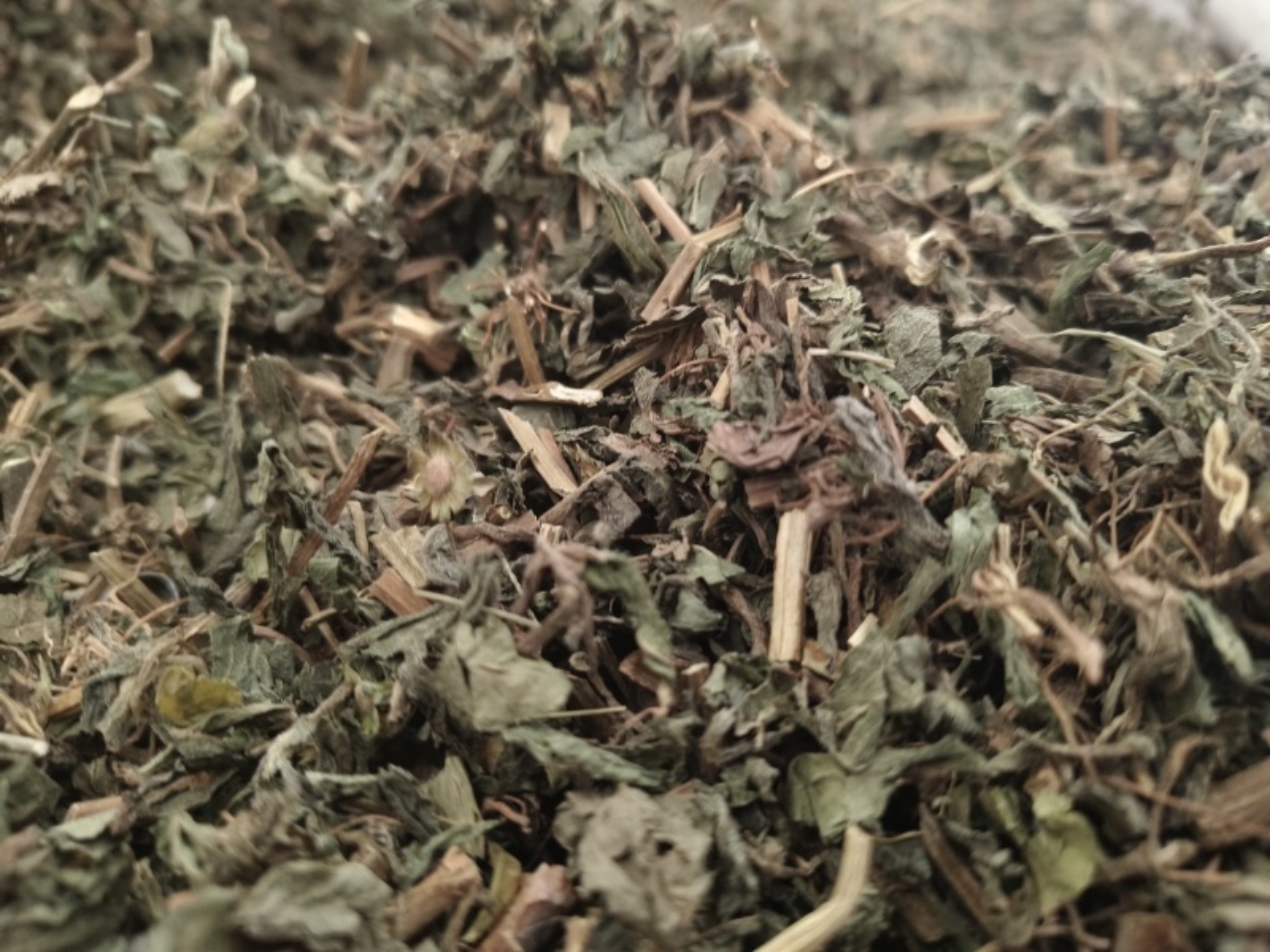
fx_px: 844
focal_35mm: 23
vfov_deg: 58.9
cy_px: 476
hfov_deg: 73.9
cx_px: 635
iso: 542
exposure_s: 1/50
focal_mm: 5.6
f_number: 1.88
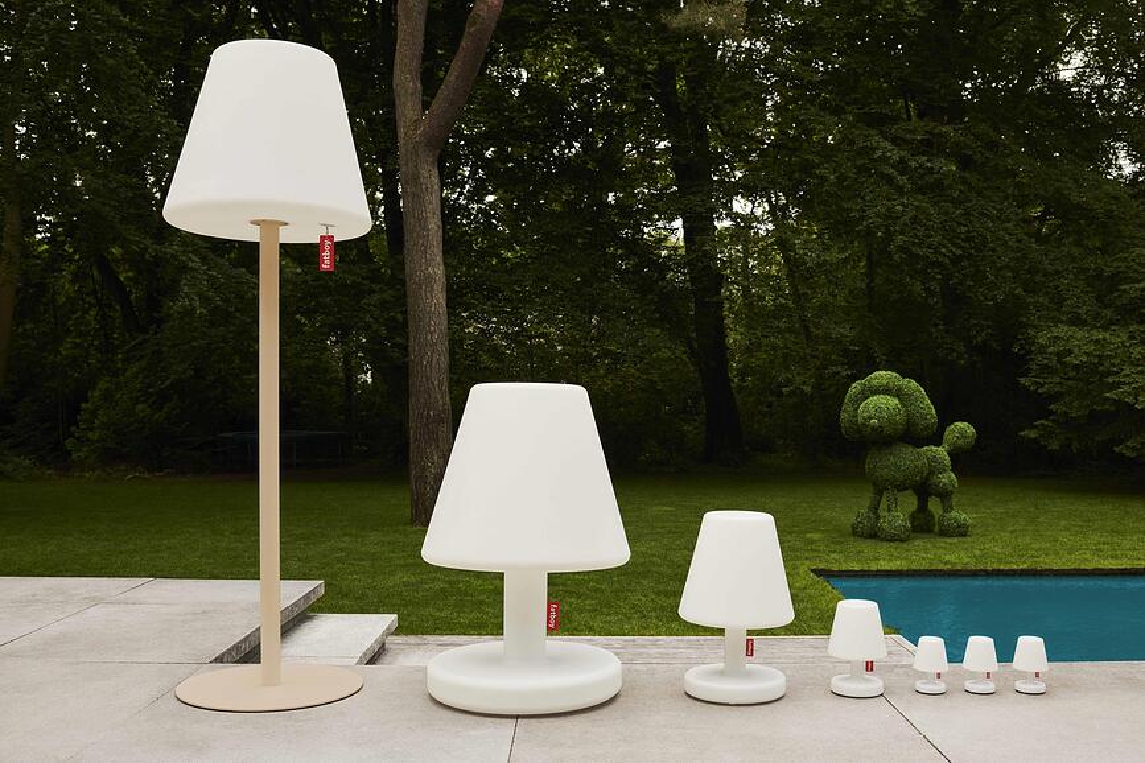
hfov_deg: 54.4
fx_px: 1113
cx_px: 572
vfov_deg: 37.9
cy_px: 382
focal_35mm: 35
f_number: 8
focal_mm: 35
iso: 500
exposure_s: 1/320
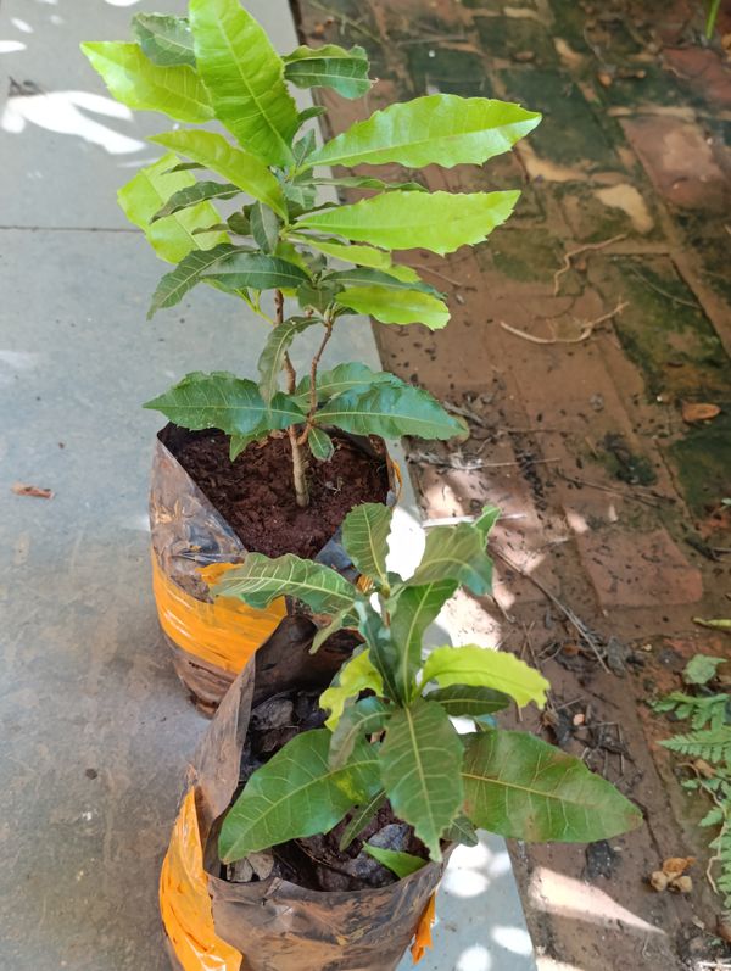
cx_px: 366
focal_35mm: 35
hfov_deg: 40.8
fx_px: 983
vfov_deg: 52.6
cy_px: 486
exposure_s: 1/120
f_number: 1.6
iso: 400
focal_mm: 6.14
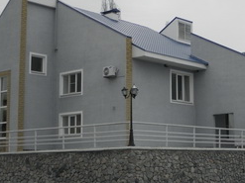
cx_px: 191
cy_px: 87
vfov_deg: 20.1
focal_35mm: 73
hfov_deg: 26.3
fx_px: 516
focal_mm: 6.4
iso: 200
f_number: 7.4
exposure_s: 1/400
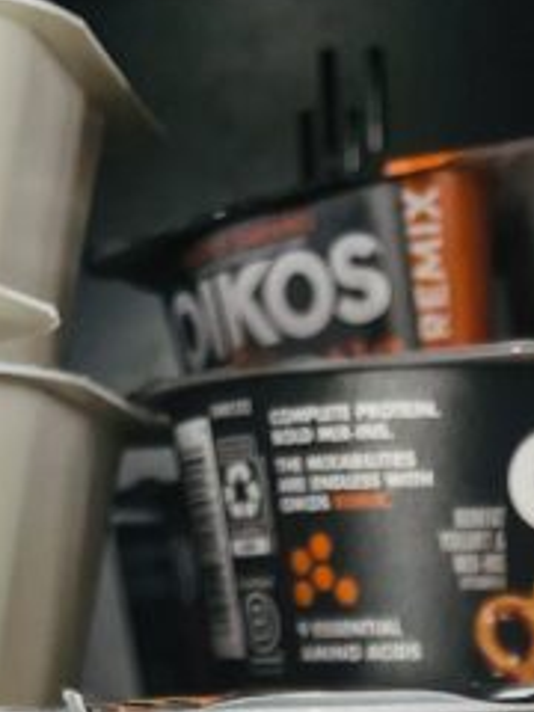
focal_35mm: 111
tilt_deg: -16.8
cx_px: 534
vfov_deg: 14.5
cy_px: 1454
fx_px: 2283
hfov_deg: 13.2
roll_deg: +1.8
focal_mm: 4.2
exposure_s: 1/134
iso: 50
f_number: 1.6
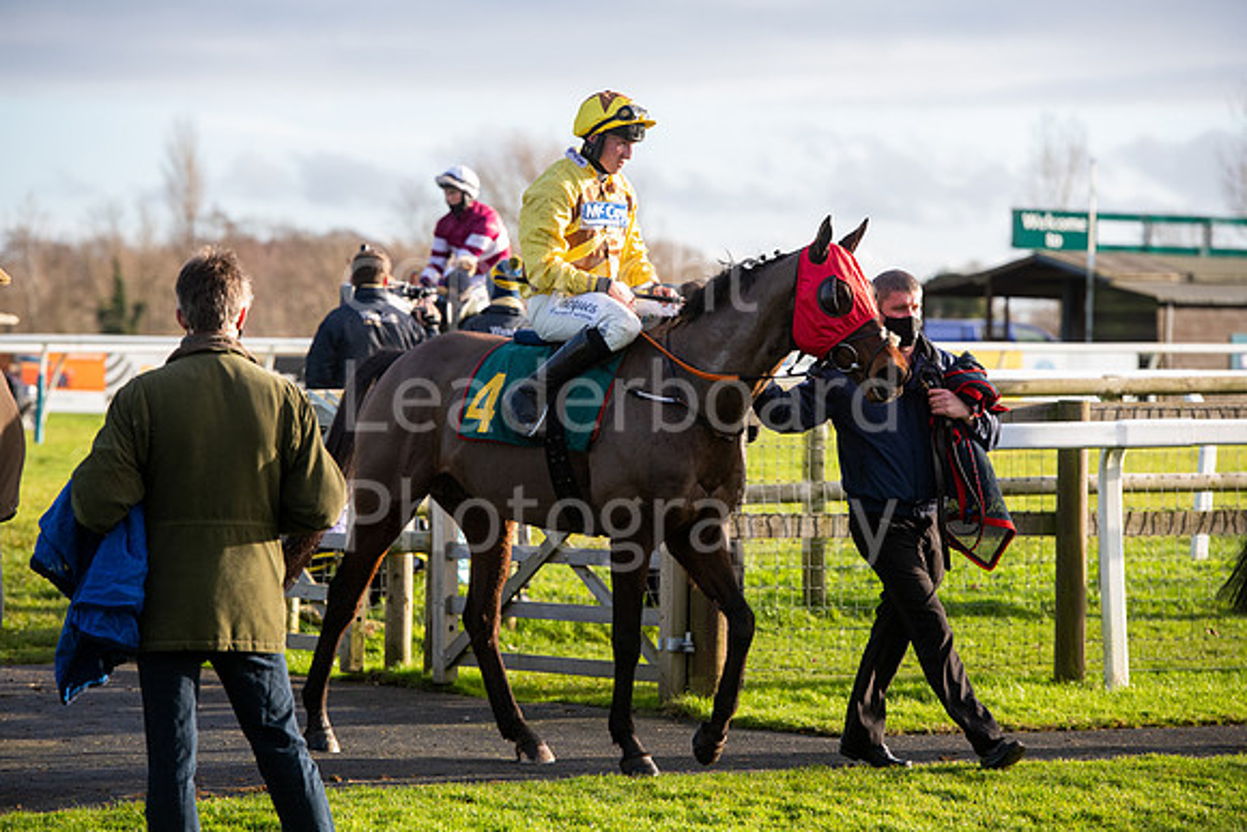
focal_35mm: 165
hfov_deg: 12.4
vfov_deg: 8.3
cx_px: 624
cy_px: 416
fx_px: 5716
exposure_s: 1/640
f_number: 6.3
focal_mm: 165
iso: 640
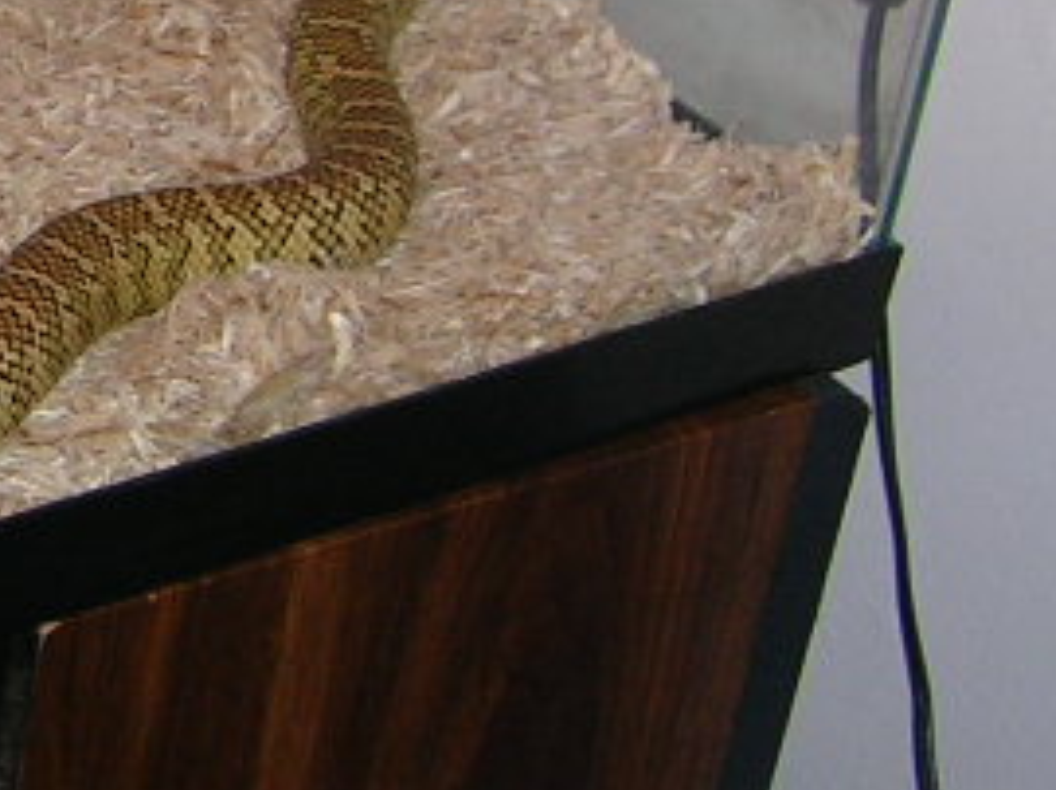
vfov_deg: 11.3
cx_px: -289
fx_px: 3932
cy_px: -23
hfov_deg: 14.7
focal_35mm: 129
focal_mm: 5.7
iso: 50
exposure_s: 1/60.1
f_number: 2.9
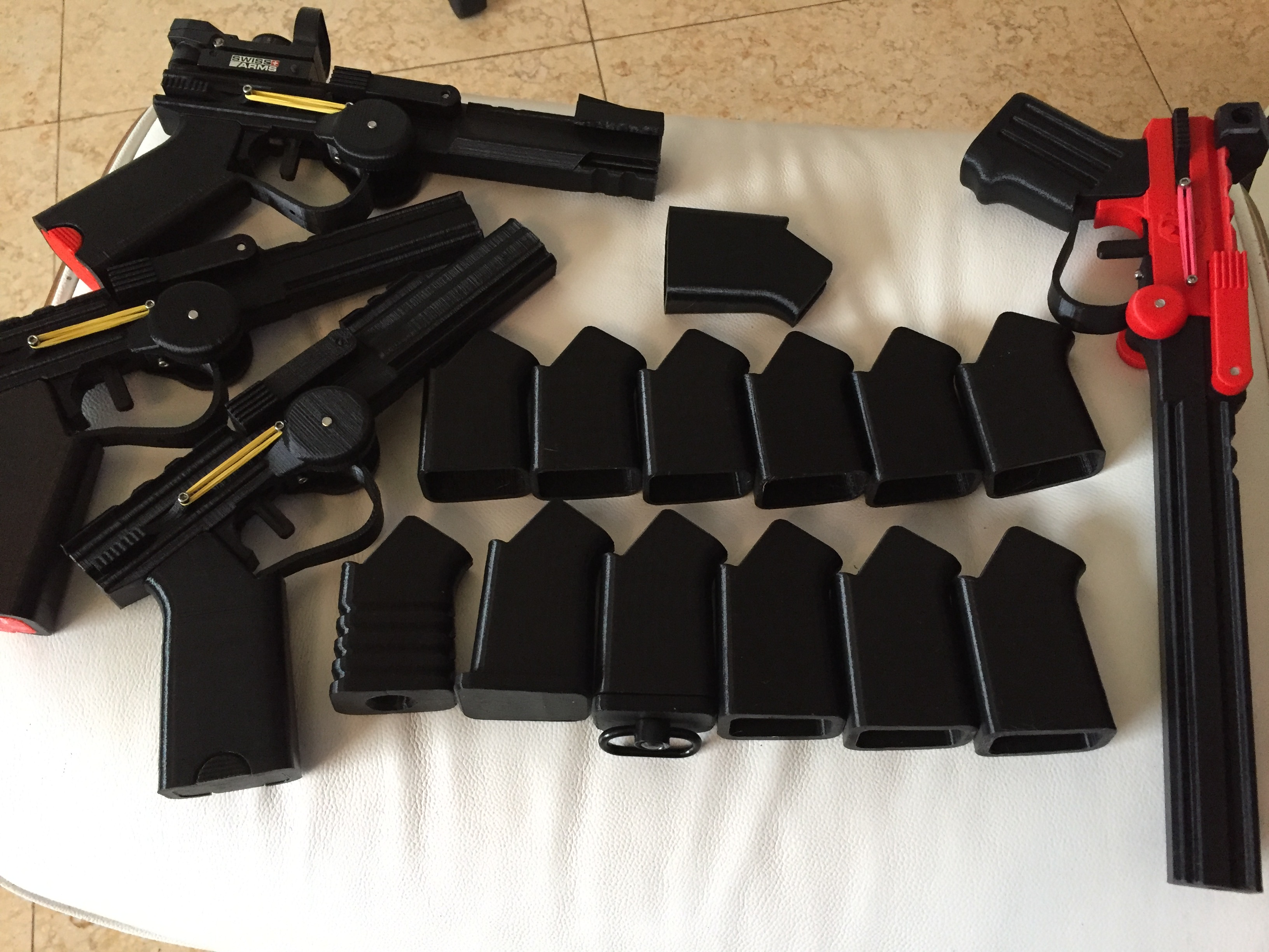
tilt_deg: -64.6
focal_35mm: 29
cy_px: 476
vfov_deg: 48.2
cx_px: 634
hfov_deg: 61.7
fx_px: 1063
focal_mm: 4.15
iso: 250
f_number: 2.2
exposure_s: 1/33
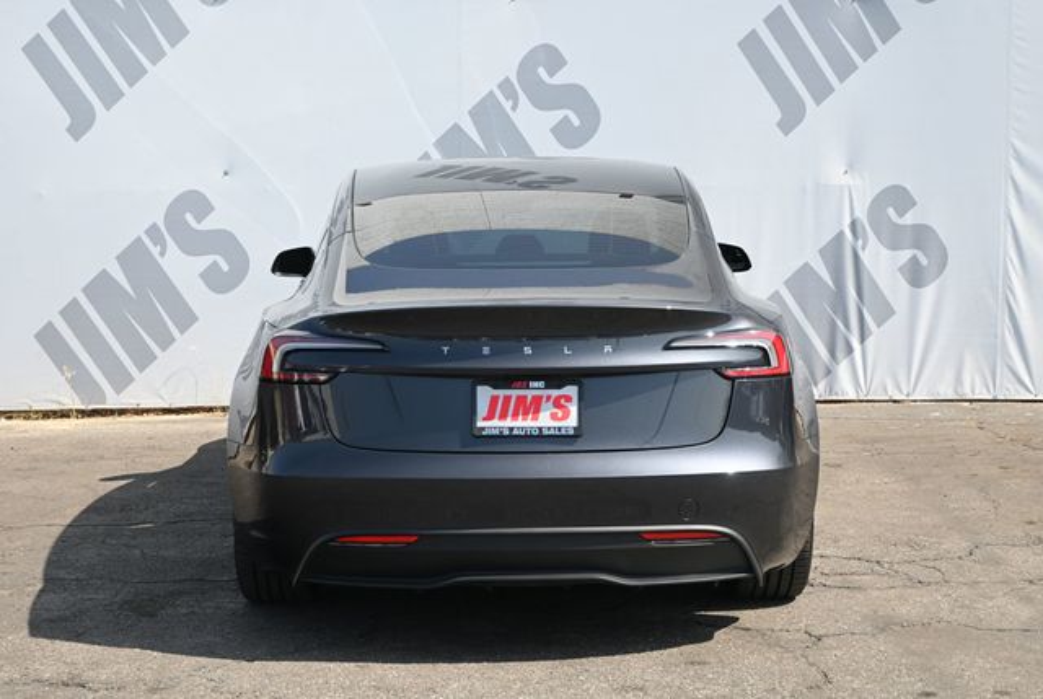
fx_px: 1654
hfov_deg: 35.0
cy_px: 350
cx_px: 522
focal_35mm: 57
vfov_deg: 23.9
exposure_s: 1/250
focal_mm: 38
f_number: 5.6
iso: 250
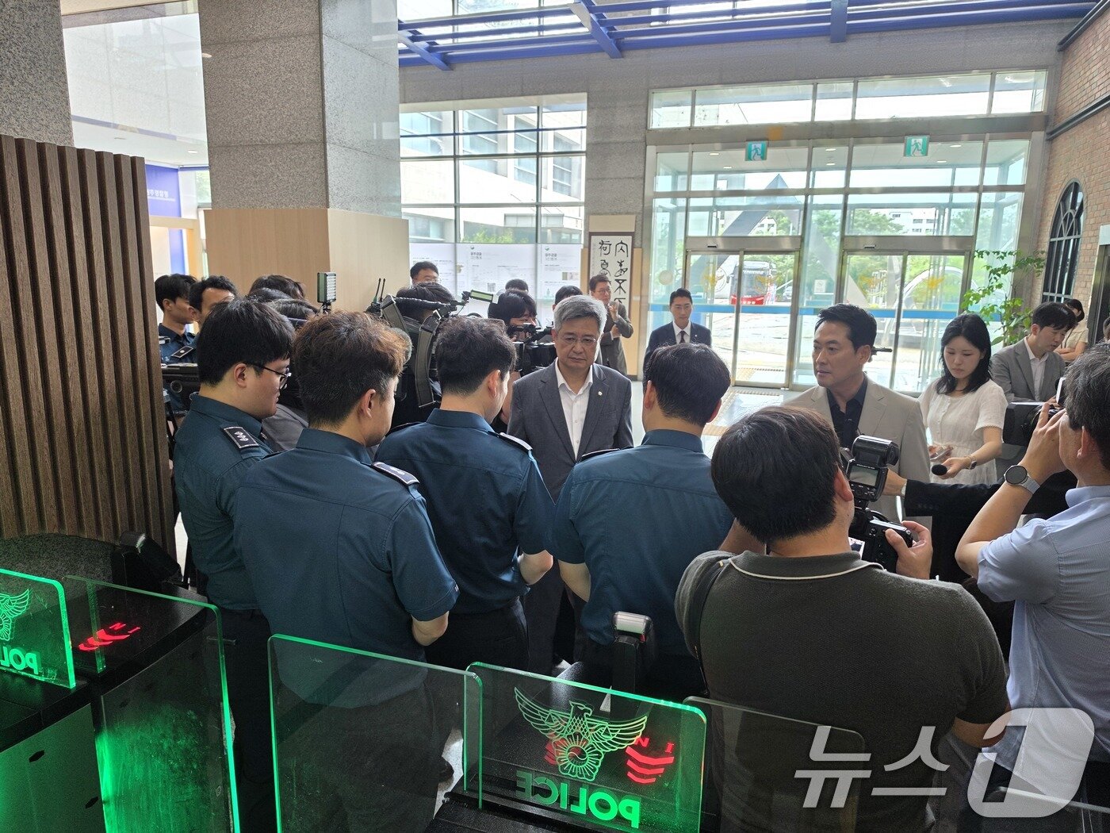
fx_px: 738
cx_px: 555
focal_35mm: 23
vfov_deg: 58.9
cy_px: 416
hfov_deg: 73.9
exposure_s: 1/120
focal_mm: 6.5
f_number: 1.4
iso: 32
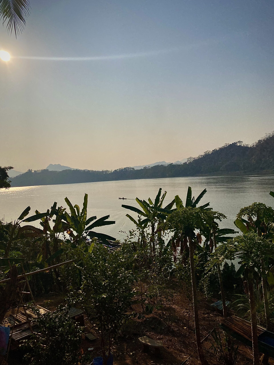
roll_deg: +4.5
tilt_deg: -0.3
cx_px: 137
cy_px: 182
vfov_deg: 67.3
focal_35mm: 26
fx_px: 274
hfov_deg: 53.1
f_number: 1.8
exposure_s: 1/11494
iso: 40
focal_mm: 4.25
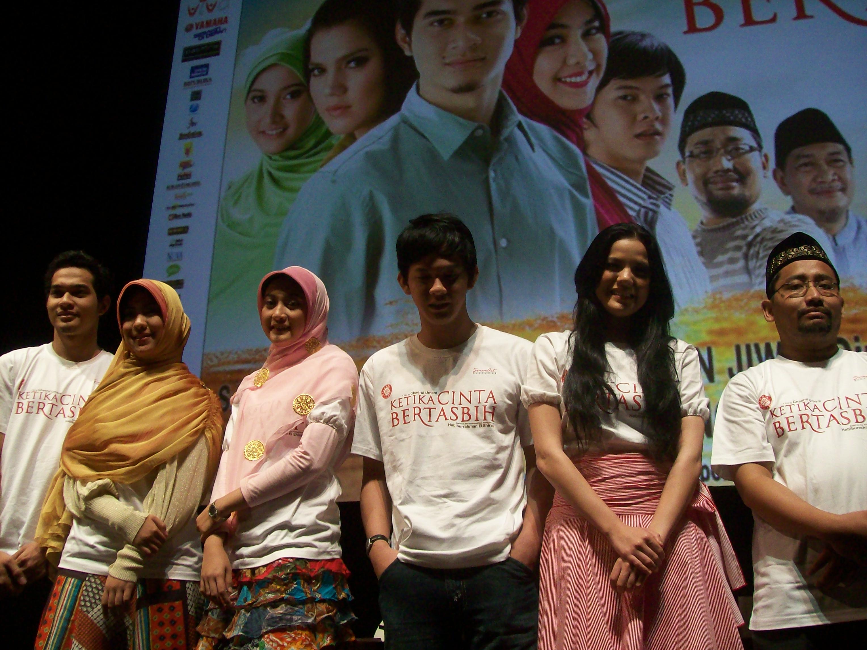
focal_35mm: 36
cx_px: 434
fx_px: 902
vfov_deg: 39.7
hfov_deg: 51.4
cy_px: 325
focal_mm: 6
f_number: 2.7
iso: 160
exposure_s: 1/39.8
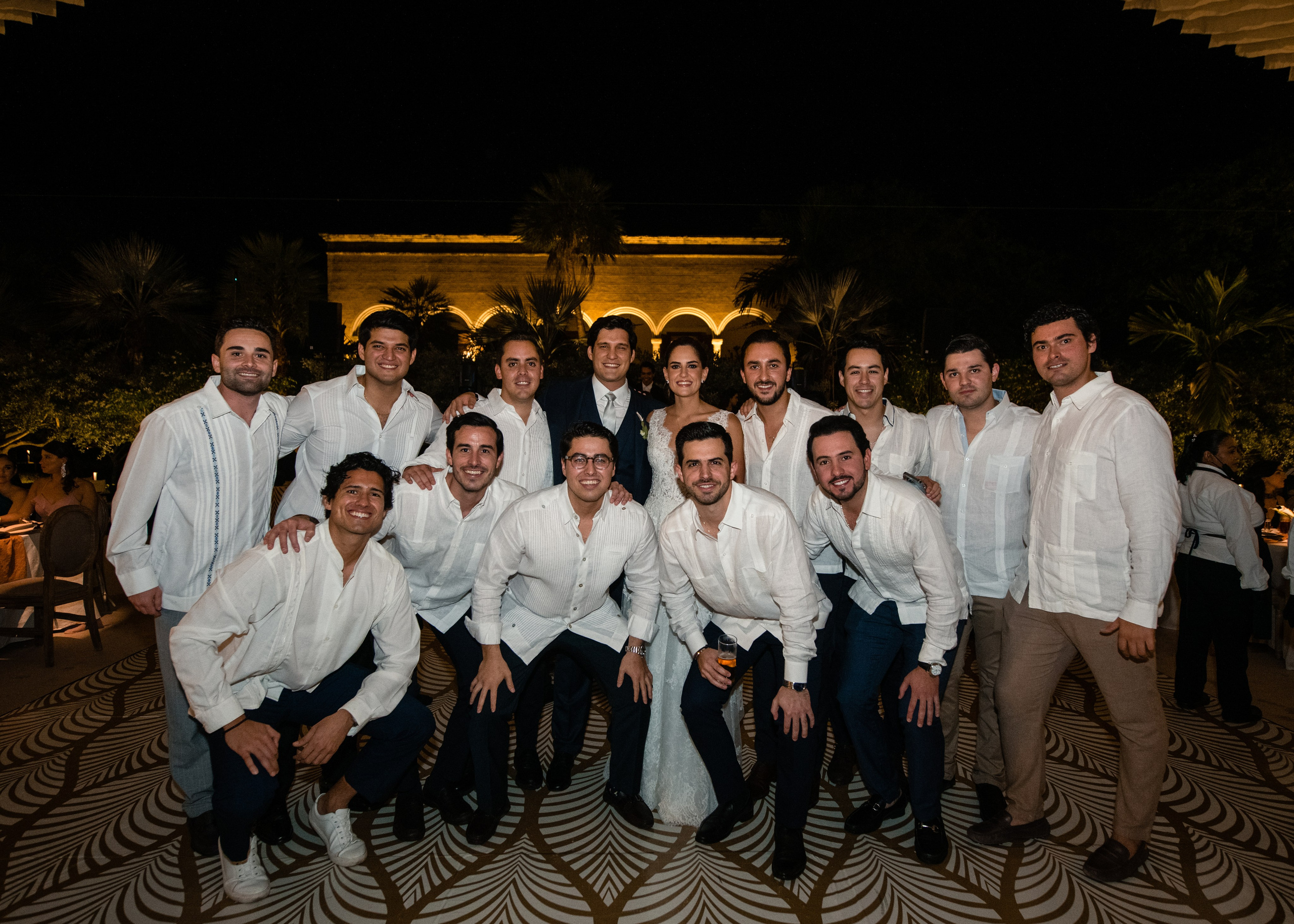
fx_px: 785
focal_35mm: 21
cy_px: 462
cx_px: 647
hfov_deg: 79.0
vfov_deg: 61.0
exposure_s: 1/200
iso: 2000
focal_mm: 20
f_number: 3.5
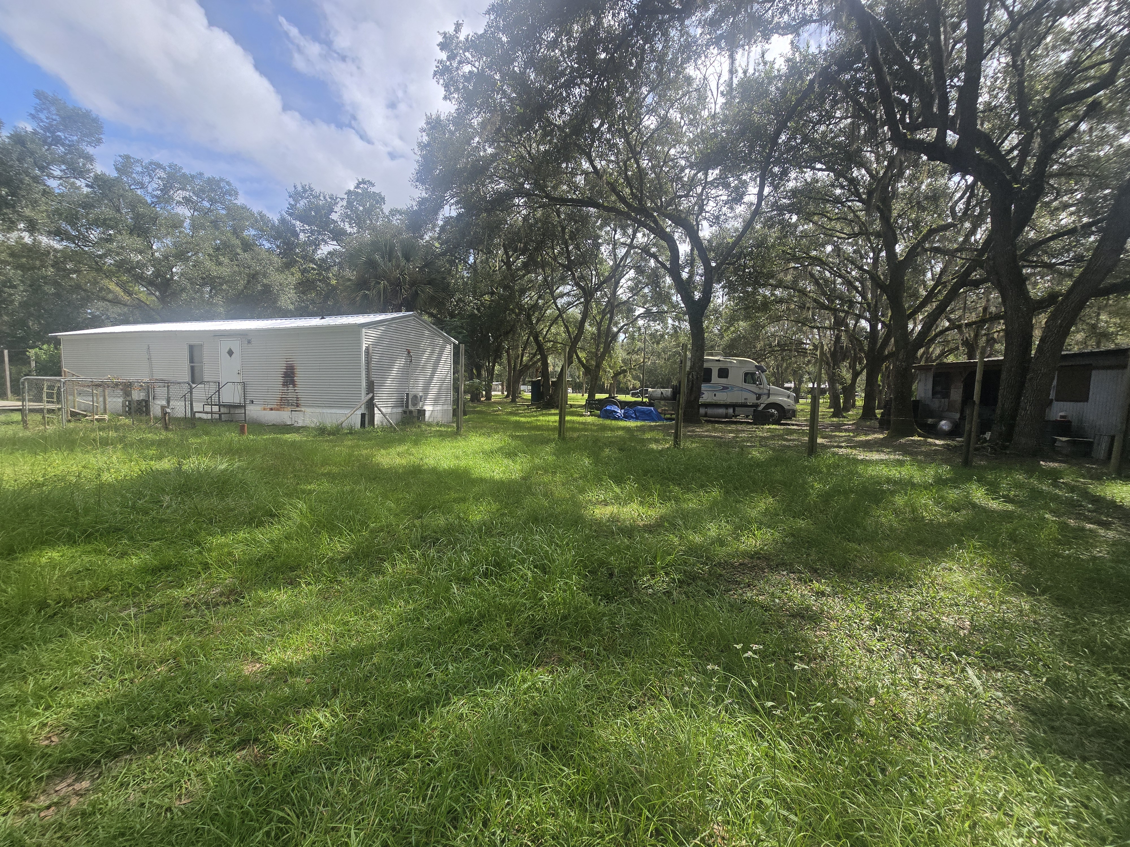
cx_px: 565
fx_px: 424
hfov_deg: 106.2
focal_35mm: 13
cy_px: 424
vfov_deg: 89.9
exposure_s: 1/1623
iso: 50
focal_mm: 2.2
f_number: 2.2
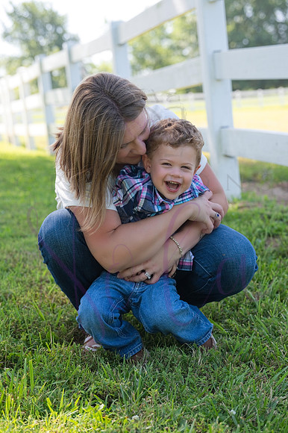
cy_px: 216
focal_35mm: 61
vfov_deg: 32.9
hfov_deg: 22.2
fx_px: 733
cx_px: 144
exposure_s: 1/640
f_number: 4
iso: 400
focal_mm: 61
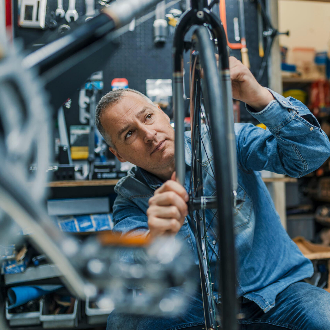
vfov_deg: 37.6
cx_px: 236
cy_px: 164
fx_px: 485
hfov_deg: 36.9
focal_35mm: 45
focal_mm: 35
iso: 200
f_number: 1.8
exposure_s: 1/125
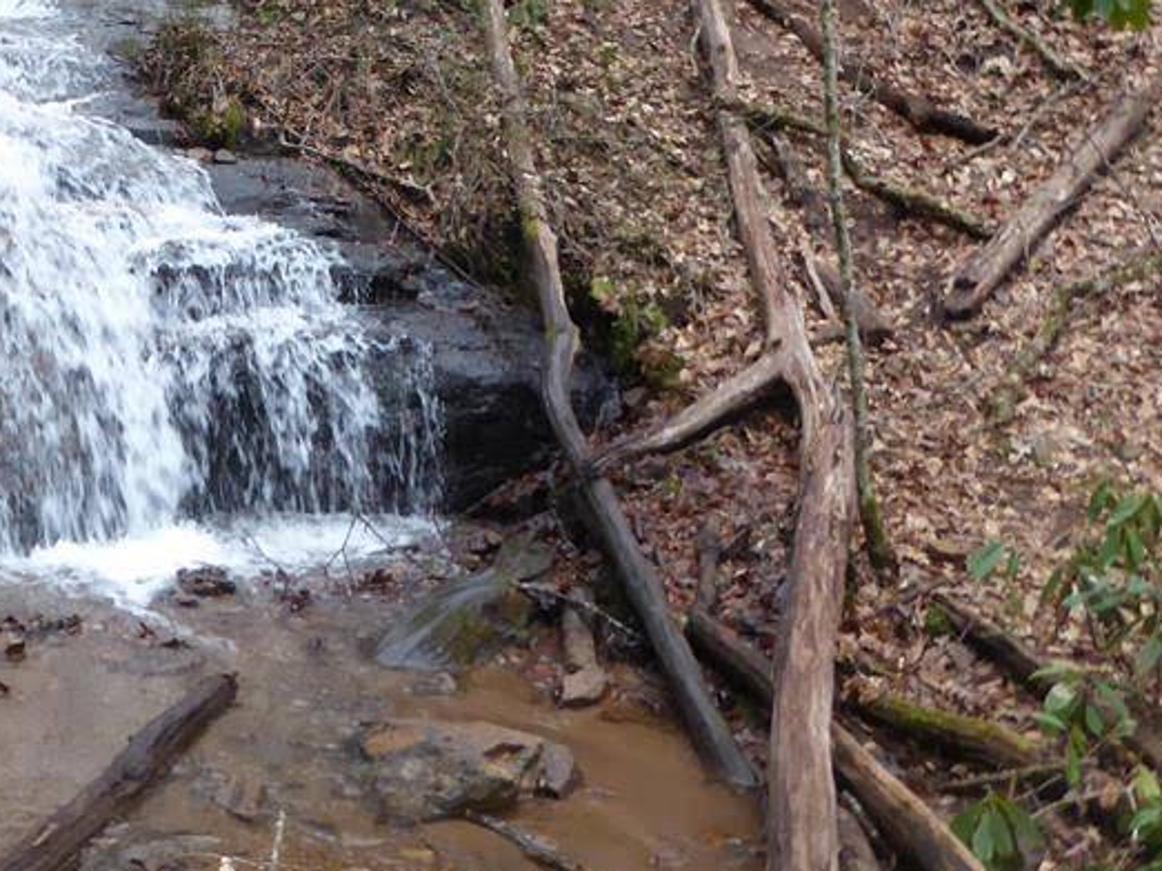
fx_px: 1577
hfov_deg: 38.6
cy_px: 33
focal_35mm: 47
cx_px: 200
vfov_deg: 29.2
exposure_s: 1/60
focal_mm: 4.3
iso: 200
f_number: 3.3
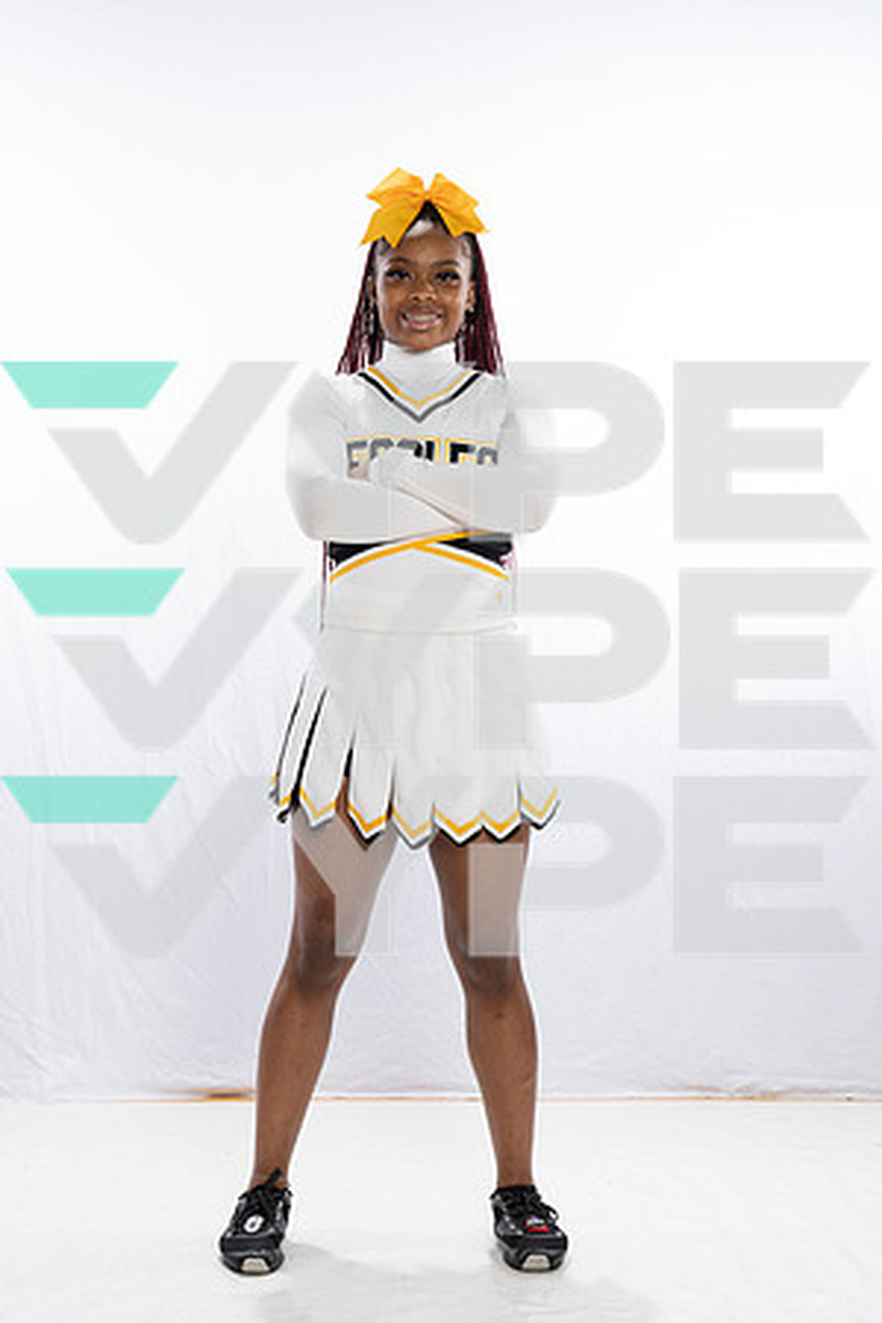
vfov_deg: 35.1
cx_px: 441
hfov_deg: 23.8
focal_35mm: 57
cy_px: 662
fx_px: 2095
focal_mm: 57
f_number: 10
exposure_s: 1/250
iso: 1250
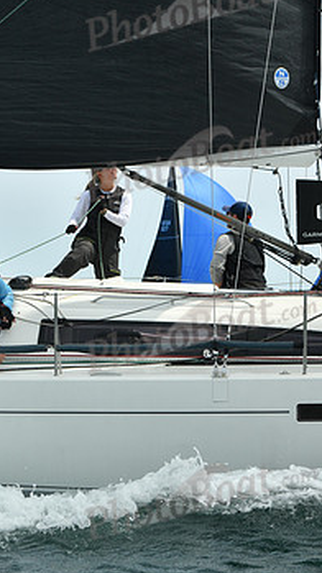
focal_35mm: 148
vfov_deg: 14.5
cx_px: 2
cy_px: 268
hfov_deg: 8.1
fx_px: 2249
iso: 320
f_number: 8
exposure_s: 1/1250
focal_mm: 85
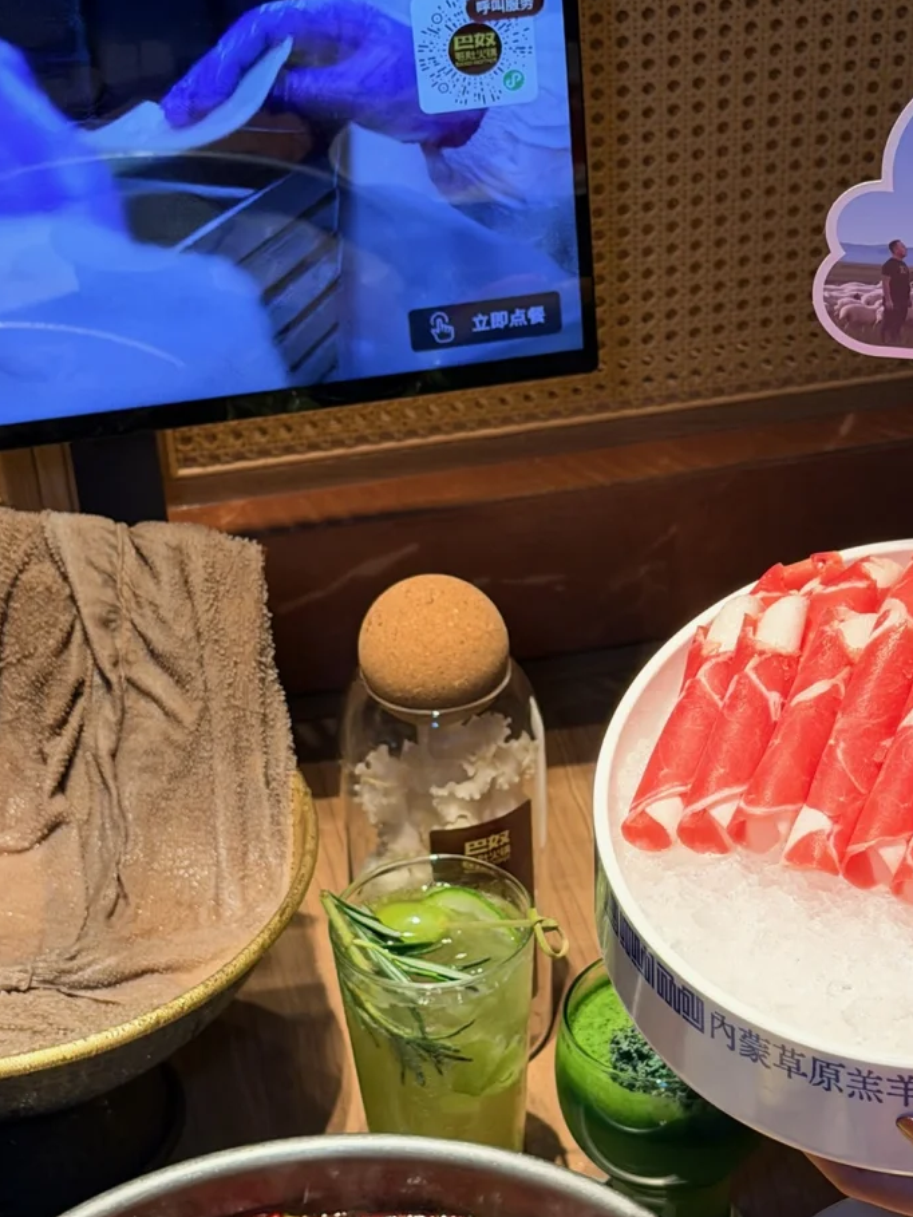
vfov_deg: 25.5
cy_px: 803
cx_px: 699
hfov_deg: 19.2
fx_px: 2672
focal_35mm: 76
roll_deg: +0.4
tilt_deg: -37.8
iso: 125
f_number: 1.78
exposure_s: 1/168
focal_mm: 6.76
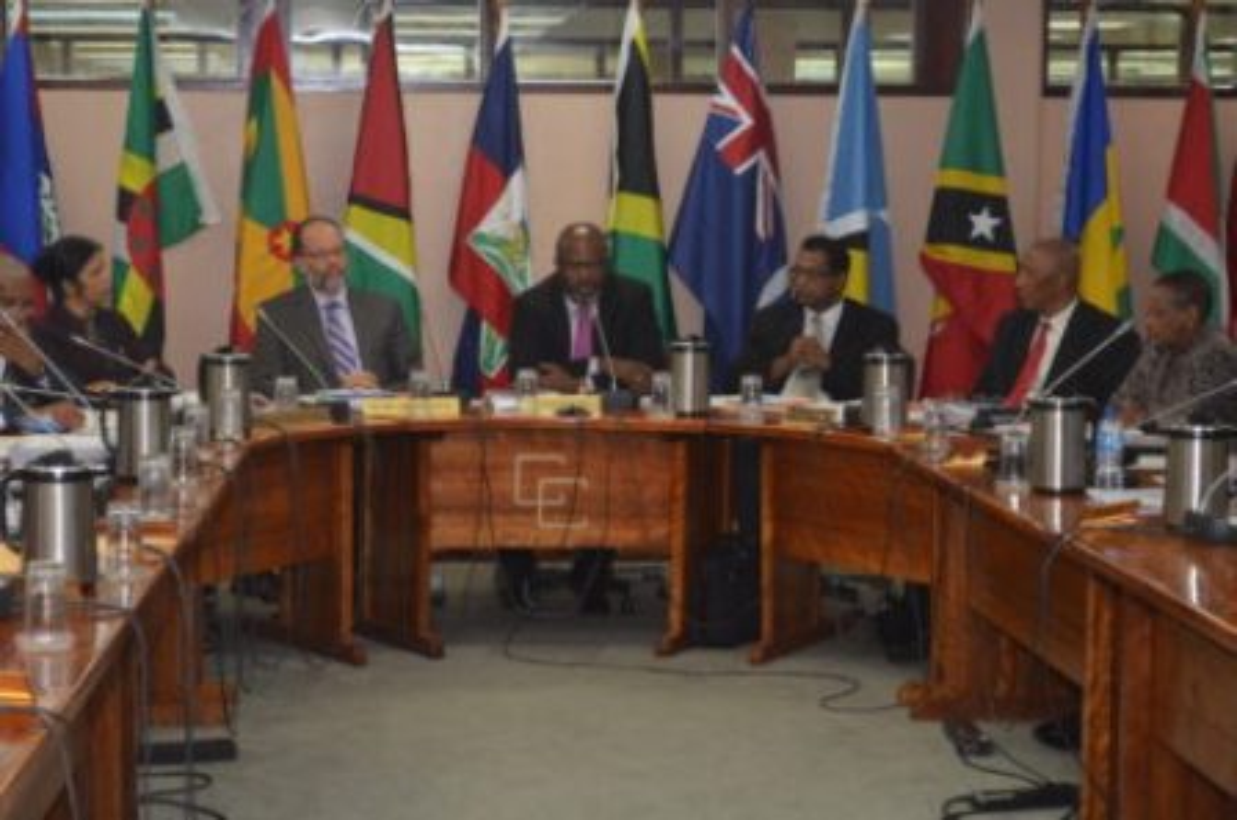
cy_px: 410
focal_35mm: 82
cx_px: 618
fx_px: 2830
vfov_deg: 16.5
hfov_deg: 24.7
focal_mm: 55
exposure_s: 1/60
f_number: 7.1
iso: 800
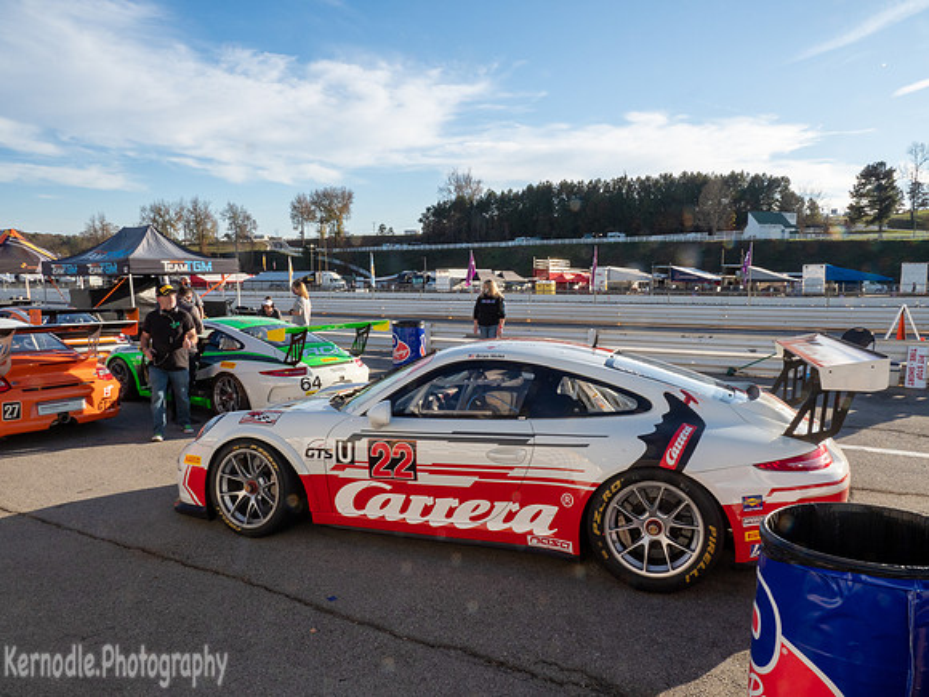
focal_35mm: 24
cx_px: 464
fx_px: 644
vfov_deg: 56.8
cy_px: 348
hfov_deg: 71.6
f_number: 22
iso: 500
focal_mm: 12
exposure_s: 1/80
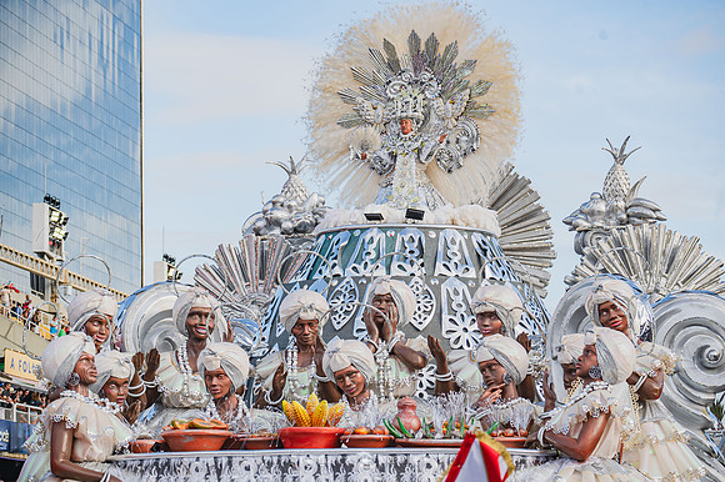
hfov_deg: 16.8
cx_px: 362
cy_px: 241
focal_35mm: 122
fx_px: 2455
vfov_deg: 11.2
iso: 400
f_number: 5.6
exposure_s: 1/1600
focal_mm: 122
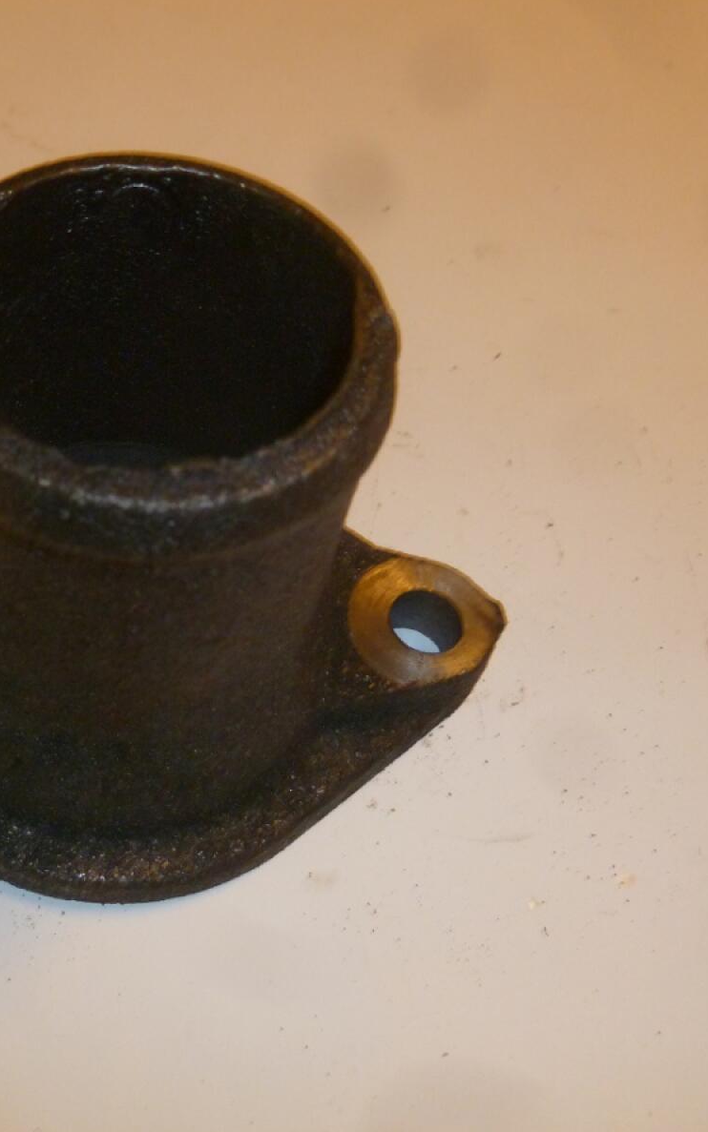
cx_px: 149
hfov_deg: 31.2
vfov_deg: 49.3
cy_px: 568
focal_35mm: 40
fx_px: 1235
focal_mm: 5
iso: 250
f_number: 3.3
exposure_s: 1/30
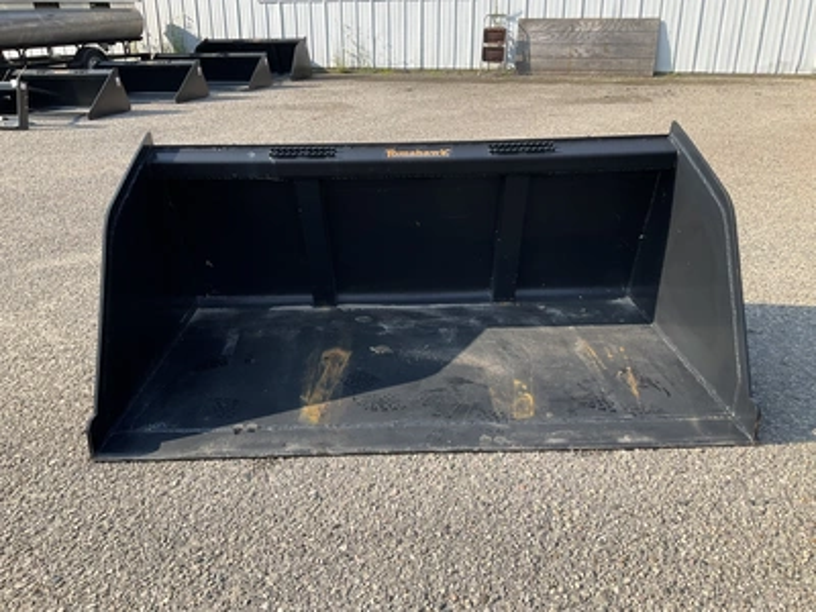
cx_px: 408
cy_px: 306
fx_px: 684
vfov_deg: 48.2
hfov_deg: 61.7
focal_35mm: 29
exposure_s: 1/709
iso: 25
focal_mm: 3
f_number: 1.8
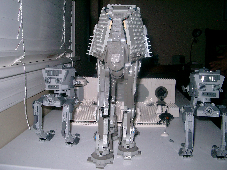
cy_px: 85
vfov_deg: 38.7
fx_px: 243
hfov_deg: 50.1
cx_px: 114
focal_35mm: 37
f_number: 5
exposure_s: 1/400
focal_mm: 7.6
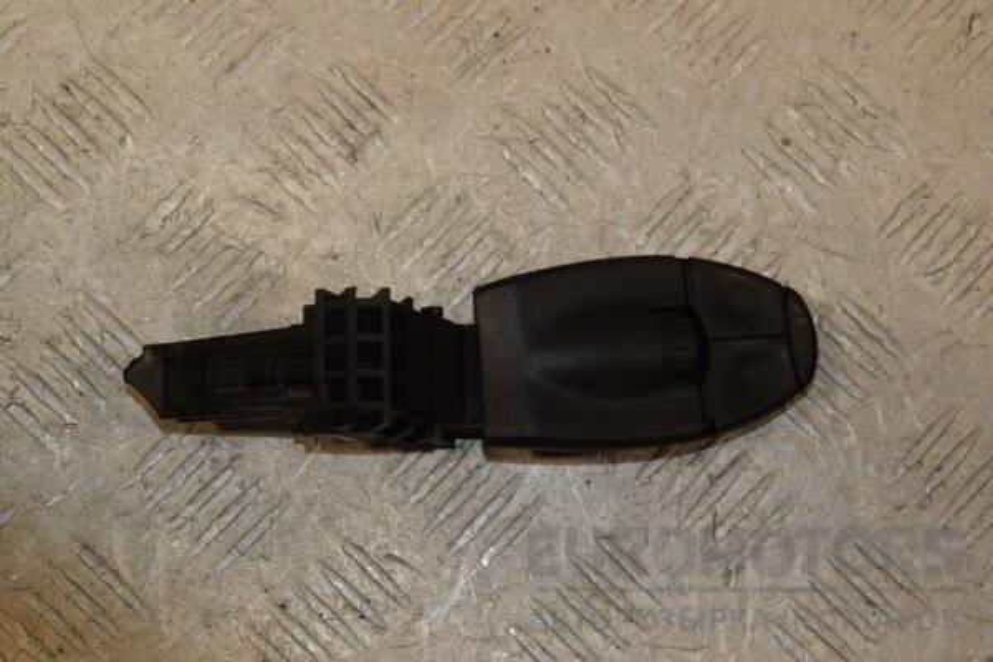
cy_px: 331
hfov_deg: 28.1
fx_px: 1986
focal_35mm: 72
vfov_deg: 18.9
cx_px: 496
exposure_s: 1/200
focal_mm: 48
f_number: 9
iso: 800
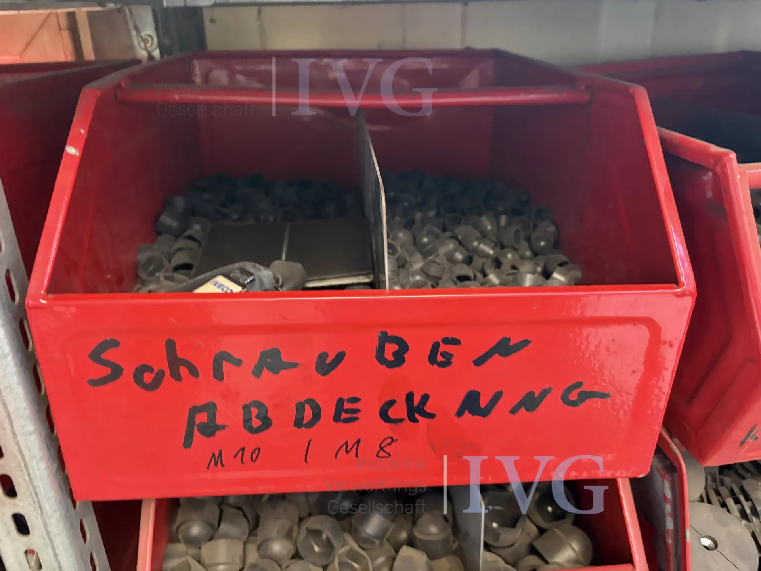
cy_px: 286
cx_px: 380
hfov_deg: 67.3
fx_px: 572
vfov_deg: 53.1
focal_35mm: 26
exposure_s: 1/52
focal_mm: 5.96
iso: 500
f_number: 1.6
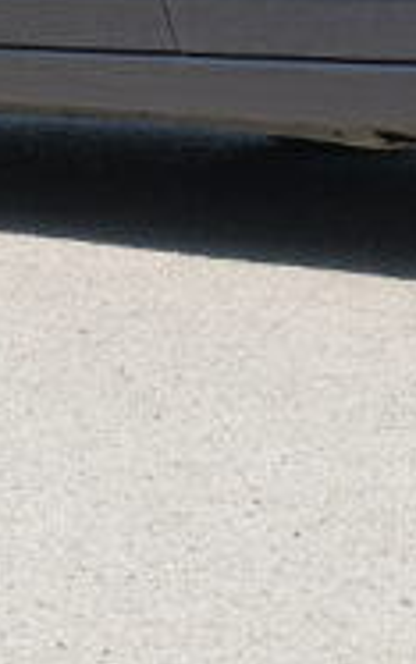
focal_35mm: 340
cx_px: 608
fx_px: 6163
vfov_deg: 6.1
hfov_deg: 3.8
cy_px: -328
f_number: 9
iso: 160
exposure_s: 1/250
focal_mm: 40.8
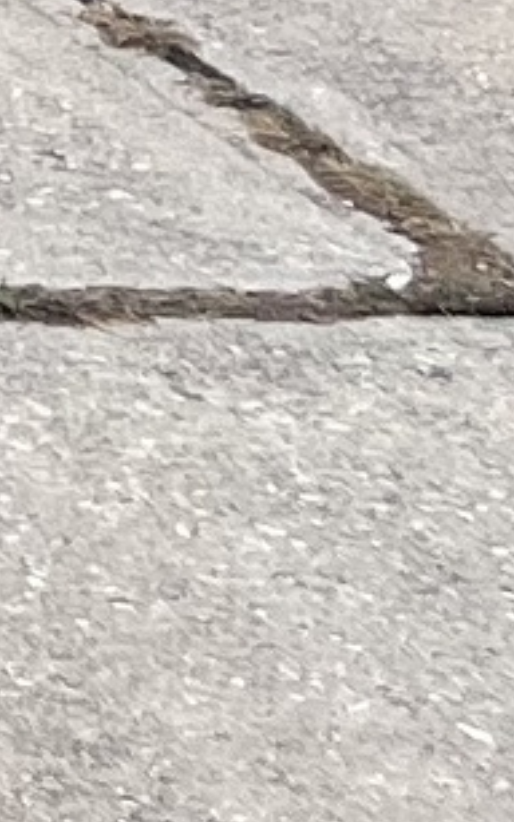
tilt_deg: +2.4
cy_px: -2225
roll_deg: +0.2
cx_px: -3314
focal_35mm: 276
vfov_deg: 6.4
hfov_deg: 3.6
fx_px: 6183
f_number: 1.5
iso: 50
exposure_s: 1/1597
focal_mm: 5.7
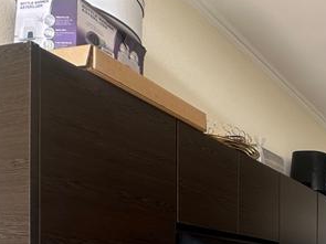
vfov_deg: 31.9
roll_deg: -0.1
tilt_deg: -0.9
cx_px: 430
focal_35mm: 38
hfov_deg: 34.0
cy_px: 287
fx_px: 358
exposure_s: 1/99
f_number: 2.2
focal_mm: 2.22
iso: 50
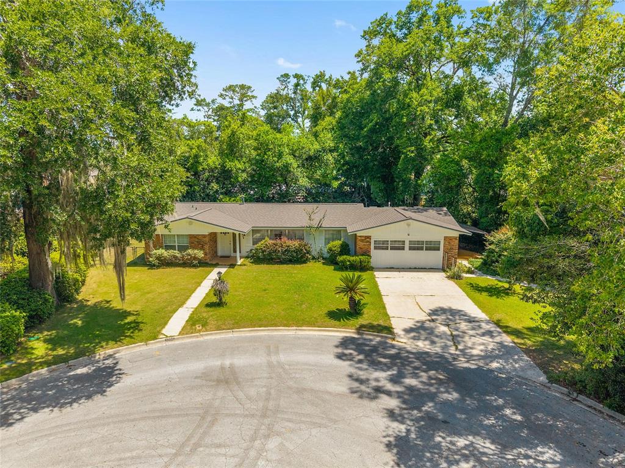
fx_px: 433
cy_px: 234
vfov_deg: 56.8
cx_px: 312
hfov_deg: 71.6
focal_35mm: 24
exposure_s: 1/3000
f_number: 1.8
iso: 200
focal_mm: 8.67
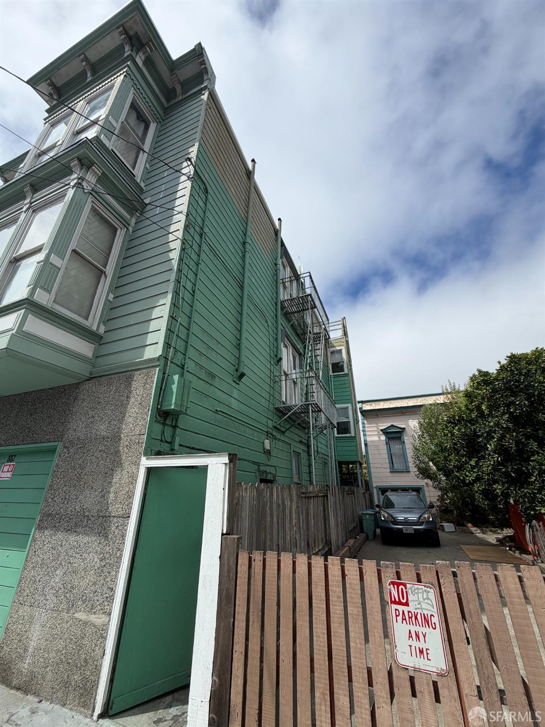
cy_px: 364
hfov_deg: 85.7
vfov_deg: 102.0
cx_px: 272
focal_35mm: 14
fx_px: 294
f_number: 2.2
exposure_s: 1/1368
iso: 20
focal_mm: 2.22
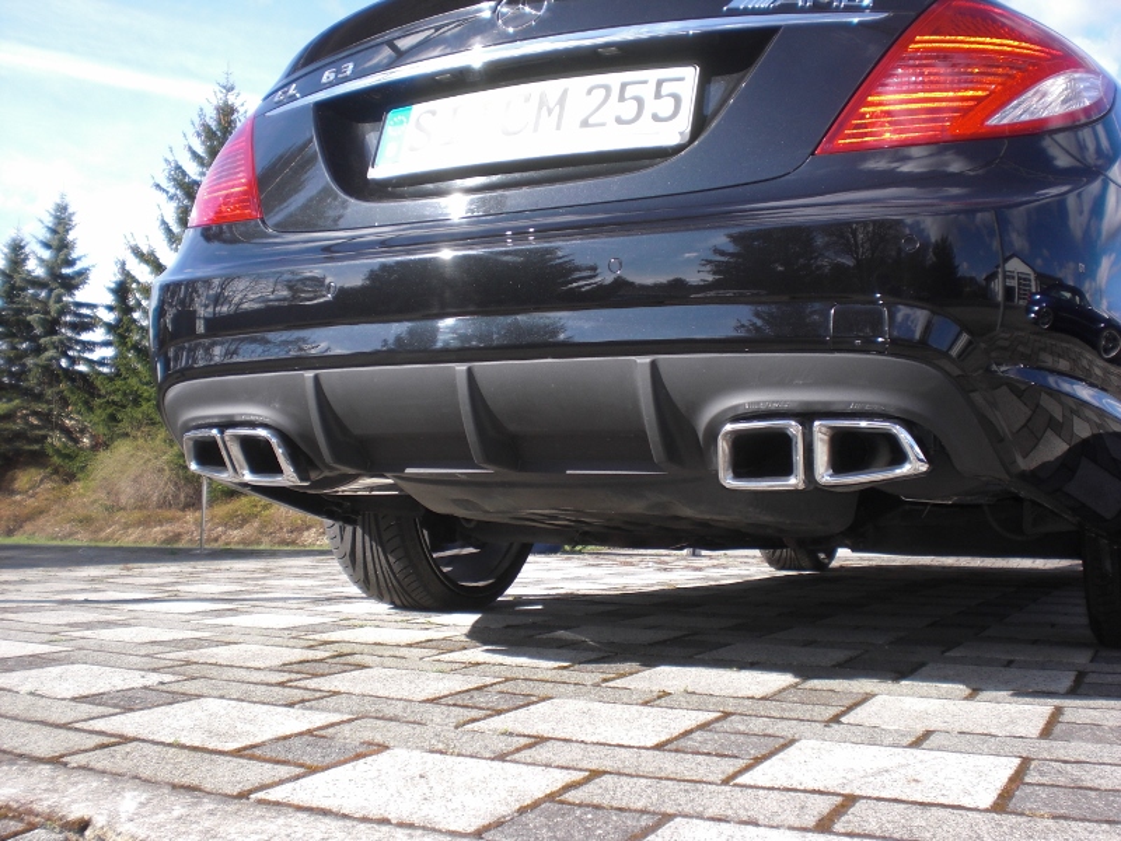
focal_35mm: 38
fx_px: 1231
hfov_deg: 49.0
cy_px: 420
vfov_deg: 37.7
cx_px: 560
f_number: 3.1
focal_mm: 6.3
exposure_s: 1/400
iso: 64
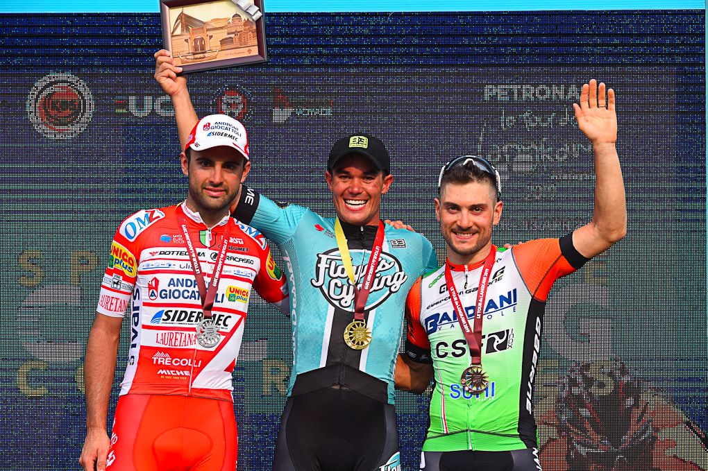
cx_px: 354
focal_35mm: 195
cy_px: 236
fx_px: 3833
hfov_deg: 10.6
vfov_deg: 7.0
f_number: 5.6
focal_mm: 195
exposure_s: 1/1000
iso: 400
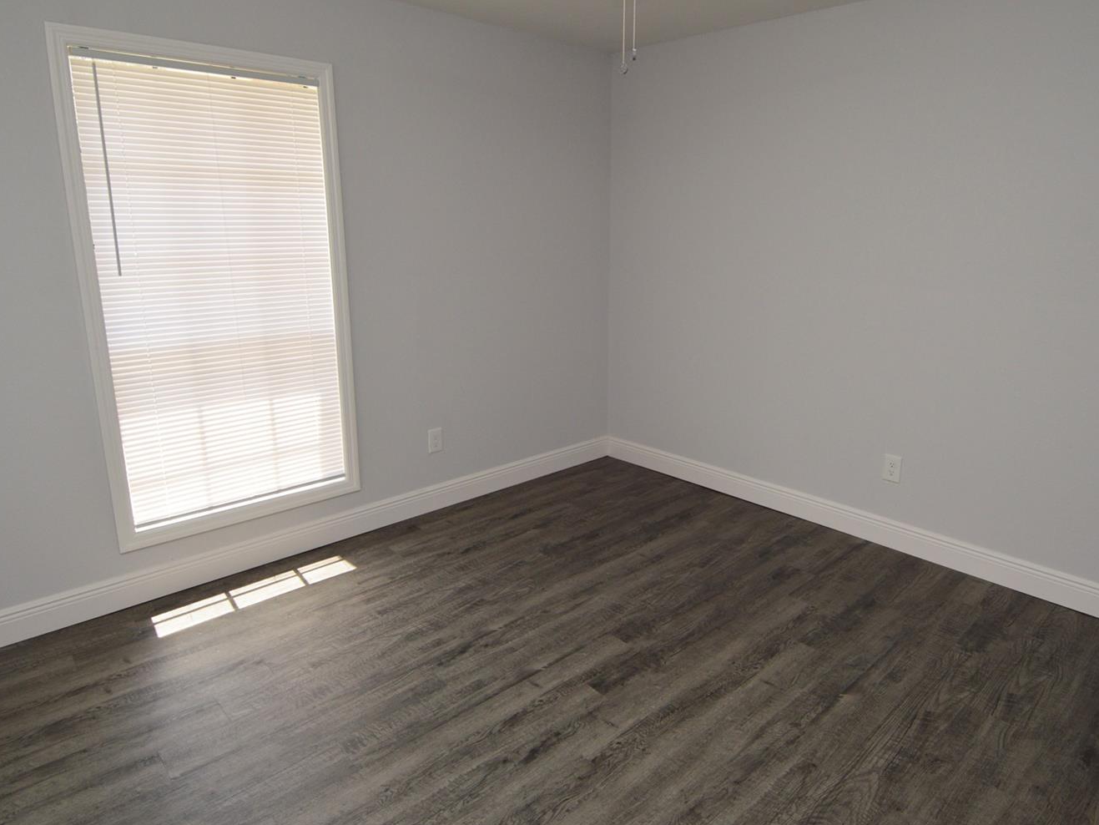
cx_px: 593
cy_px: 390
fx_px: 667
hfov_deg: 78.8
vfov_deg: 63.4
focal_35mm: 21
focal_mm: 12
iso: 400
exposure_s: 1/125
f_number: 5.6
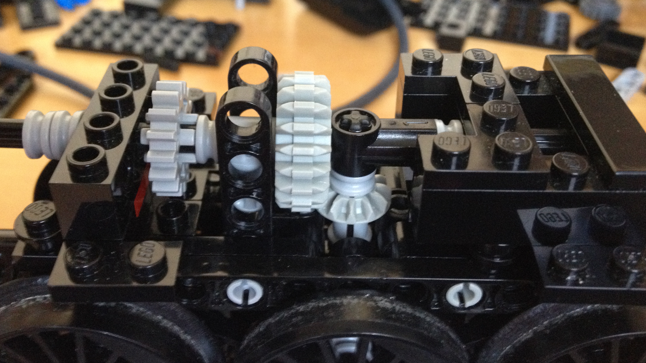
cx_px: 318
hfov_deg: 51.6
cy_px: 141
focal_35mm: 39
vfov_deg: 30.3
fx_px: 668
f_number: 2.4
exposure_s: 1/15
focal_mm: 4.28
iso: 400
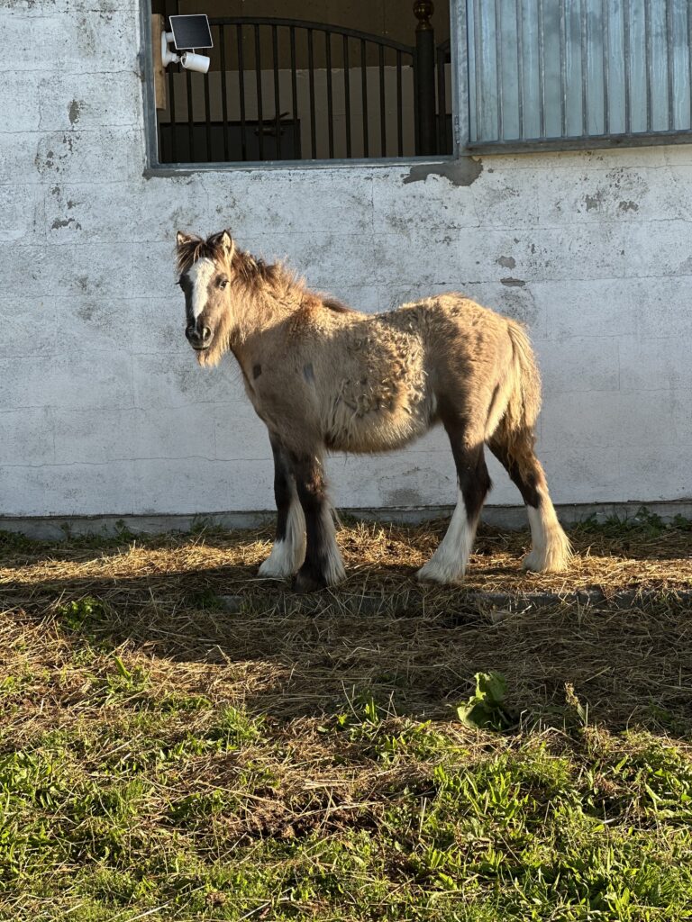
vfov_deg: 25.3
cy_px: 461
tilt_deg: -3.8
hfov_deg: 19.1
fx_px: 2052
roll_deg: -1.0
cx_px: 346
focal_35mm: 77
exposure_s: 1/121
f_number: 2.8
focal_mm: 9
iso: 20
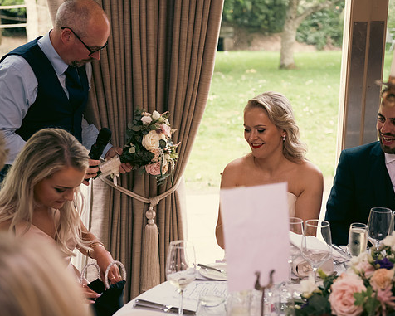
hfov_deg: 29.6
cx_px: 202
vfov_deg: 23.9
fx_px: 748
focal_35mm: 64
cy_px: 159
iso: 800
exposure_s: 1/160
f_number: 3.5
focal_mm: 56
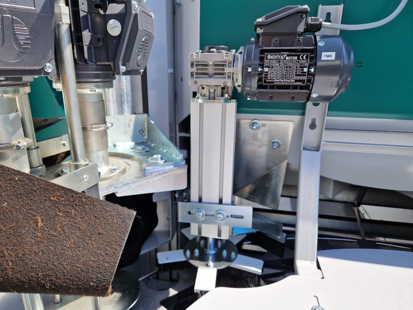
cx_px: 206
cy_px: 155
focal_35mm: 23
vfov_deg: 58.9
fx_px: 274
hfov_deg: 73.9
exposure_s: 1/906
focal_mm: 5.4
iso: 50
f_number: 1.8
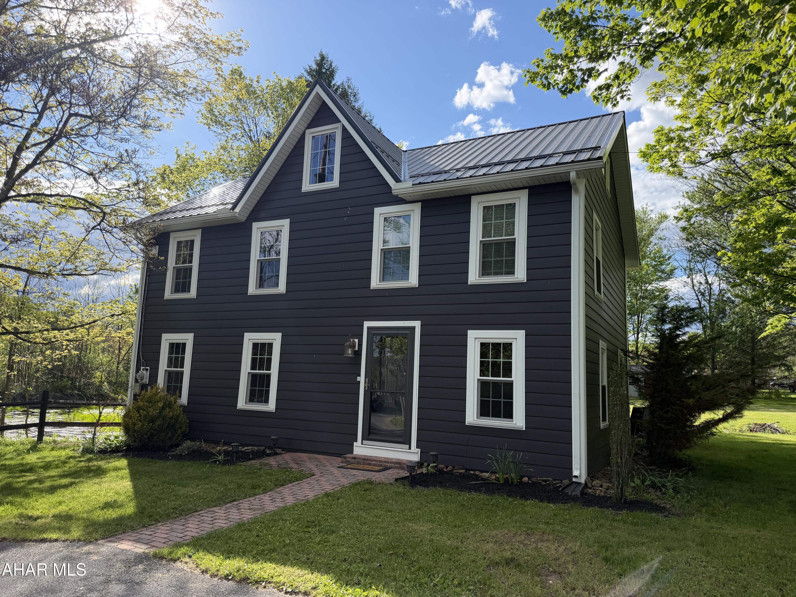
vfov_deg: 56.8
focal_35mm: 24
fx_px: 552
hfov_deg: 71.6
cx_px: 398
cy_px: 298
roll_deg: -2.0
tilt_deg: +8.4
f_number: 1.78
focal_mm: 6.76
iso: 100
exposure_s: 1/3021
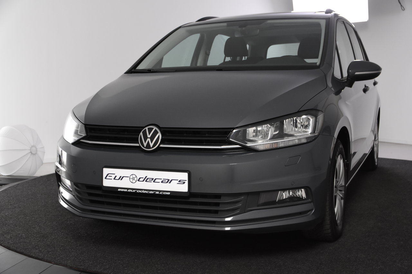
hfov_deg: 42.3
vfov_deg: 28.9
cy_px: 137
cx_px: 206
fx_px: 532
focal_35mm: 46
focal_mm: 31
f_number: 5.6
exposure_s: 1/125
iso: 1600
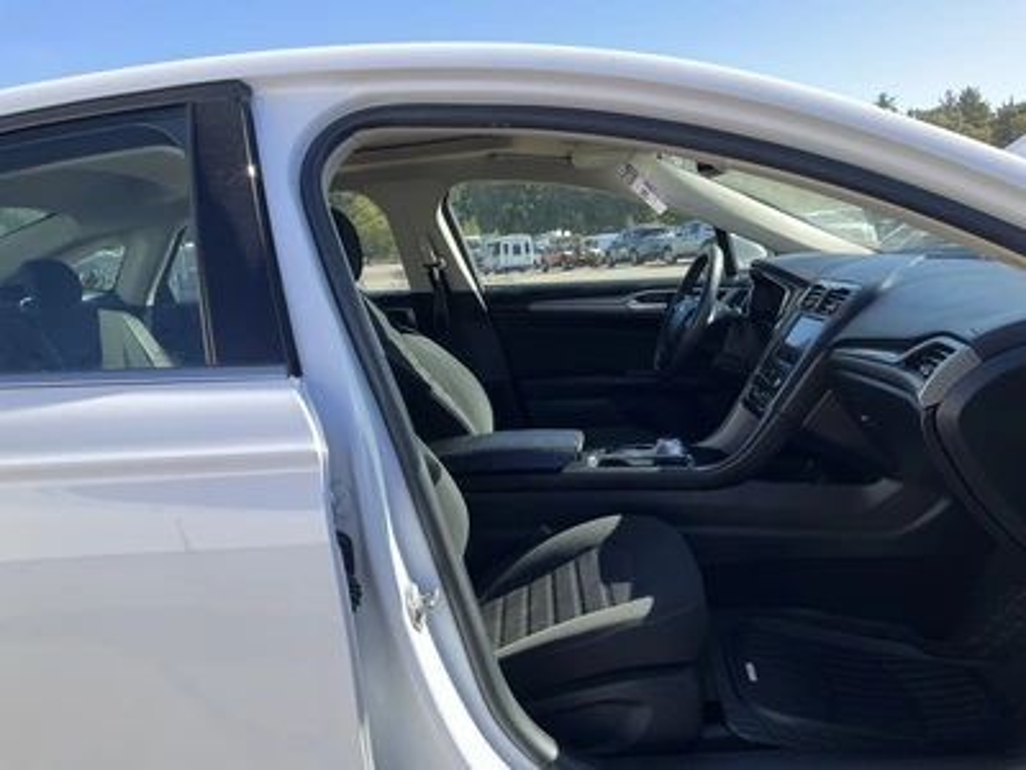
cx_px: 513
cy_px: 385
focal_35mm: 29
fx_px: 860
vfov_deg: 48.2
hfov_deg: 61.7
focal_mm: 3
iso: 25
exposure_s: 1/568
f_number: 1.8
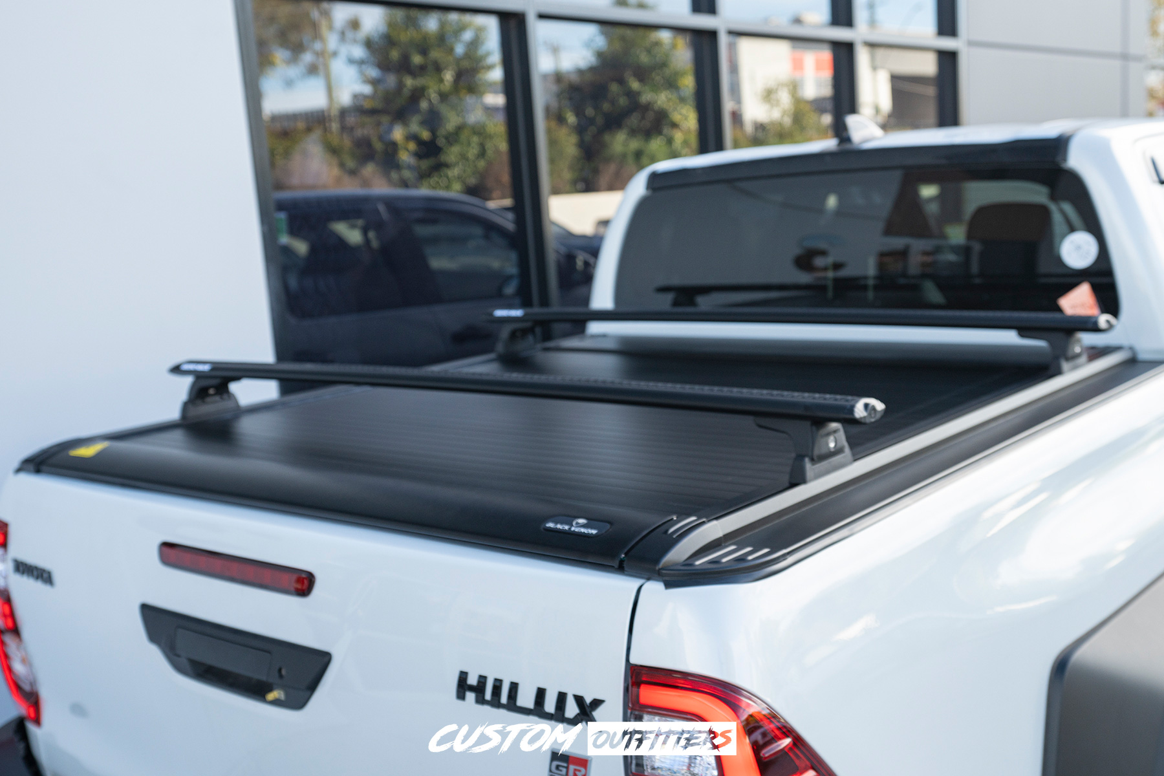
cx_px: 582
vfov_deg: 37.9
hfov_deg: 54.4
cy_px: 388
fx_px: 1132
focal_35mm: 35
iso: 320
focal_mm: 35
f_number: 4
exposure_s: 1/160
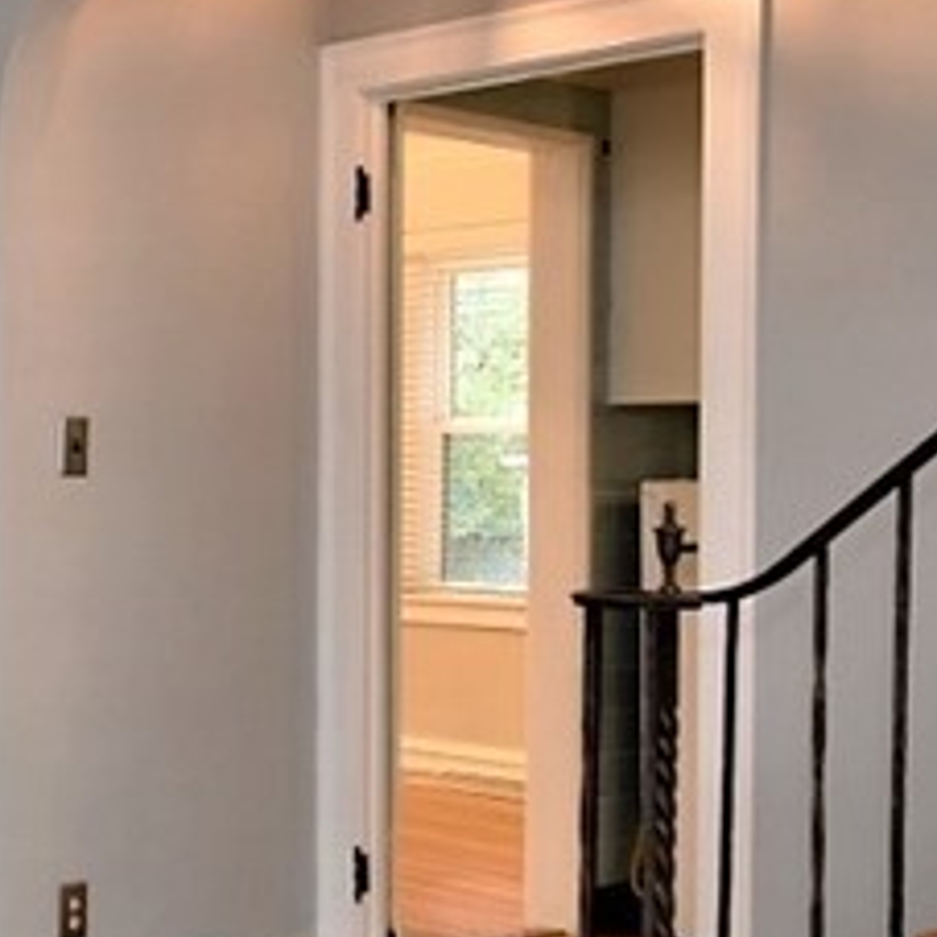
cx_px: -235
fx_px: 1868
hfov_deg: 24.9
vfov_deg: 28.2
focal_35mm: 61
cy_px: 440
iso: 200
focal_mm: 10
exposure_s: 1/10
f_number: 7.1
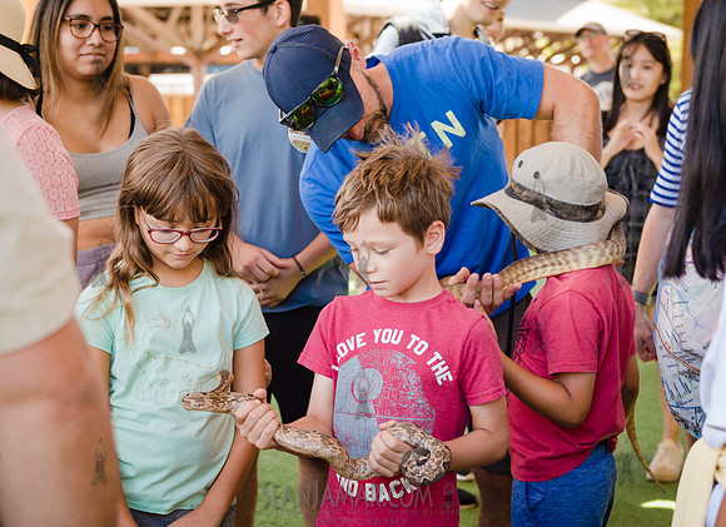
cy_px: 312
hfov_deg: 32.2
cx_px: 423
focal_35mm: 60
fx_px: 1254
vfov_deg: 23.7
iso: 200
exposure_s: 1/100
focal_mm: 48
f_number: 4
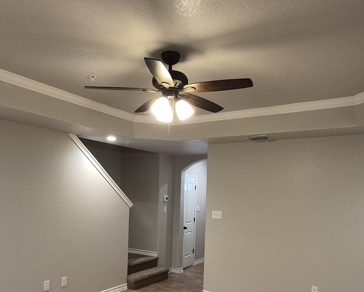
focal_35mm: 29
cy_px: 205
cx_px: 185
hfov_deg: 60.4
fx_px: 312
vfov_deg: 48.7
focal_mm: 1.74
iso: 320
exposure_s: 1/60
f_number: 2.2
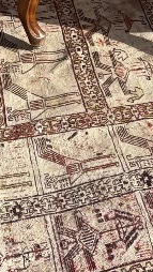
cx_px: 101
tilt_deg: -15.8
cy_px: -248
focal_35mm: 134
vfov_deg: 13.9
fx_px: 966
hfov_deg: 9.1
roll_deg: +0.5
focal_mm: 5.96
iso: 50
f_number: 1.6
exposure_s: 1/4329
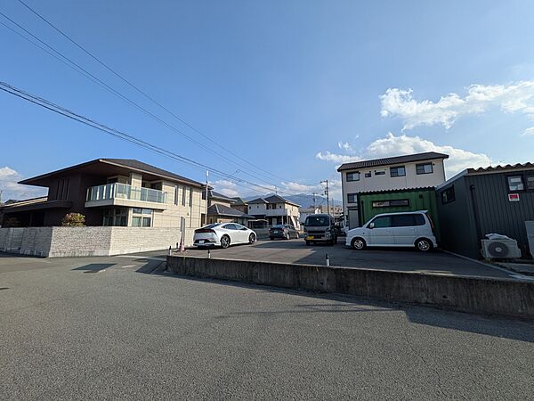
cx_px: 267
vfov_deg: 85.7
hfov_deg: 102.1
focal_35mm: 14
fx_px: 216
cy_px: 200
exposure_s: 1/2532
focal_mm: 1.83
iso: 49
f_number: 2.2
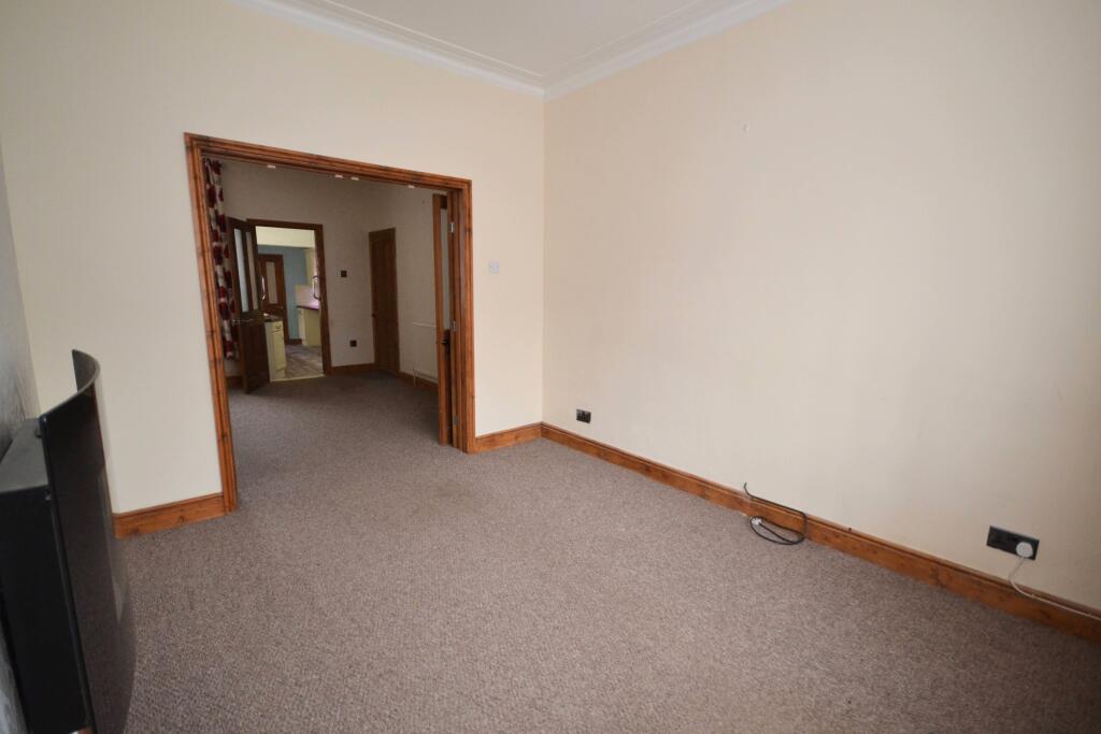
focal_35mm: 15
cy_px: 367
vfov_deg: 77.3
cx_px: 550
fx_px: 459
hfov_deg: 100.4
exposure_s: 1/60
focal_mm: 10
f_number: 4
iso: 1250
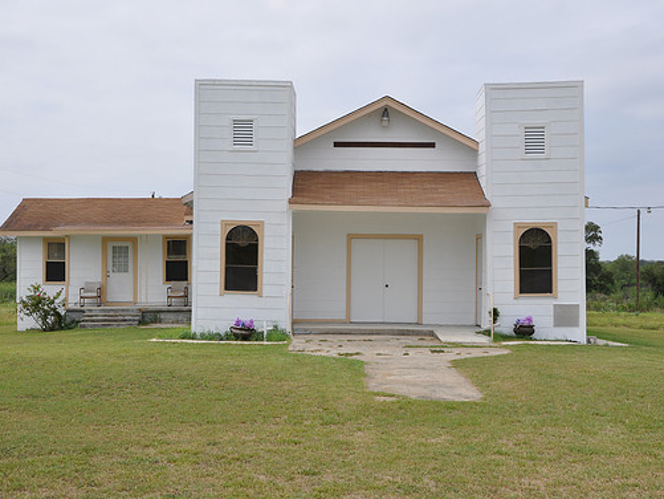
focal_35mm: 50
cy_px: 254
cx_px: 338
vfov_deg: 29.1
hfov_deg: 38.2
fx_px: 959
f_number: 13
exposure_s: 1/160
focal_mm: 30
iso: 200
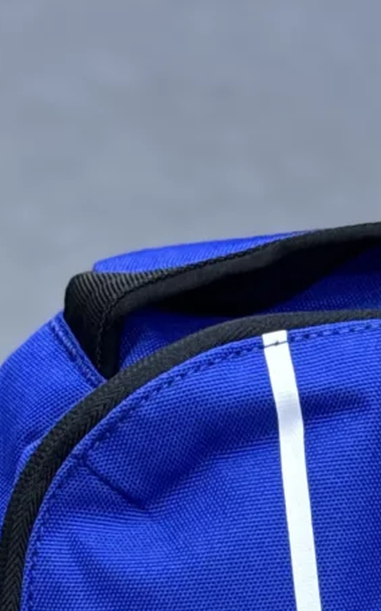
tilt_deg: -40.6
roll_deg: -1.8
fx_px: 2677
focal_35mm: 161
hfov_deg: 8.1
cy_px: 935
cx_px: 425
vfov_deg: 12.3
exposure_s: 1/50
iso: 100
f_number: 1.78
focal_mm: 6.76
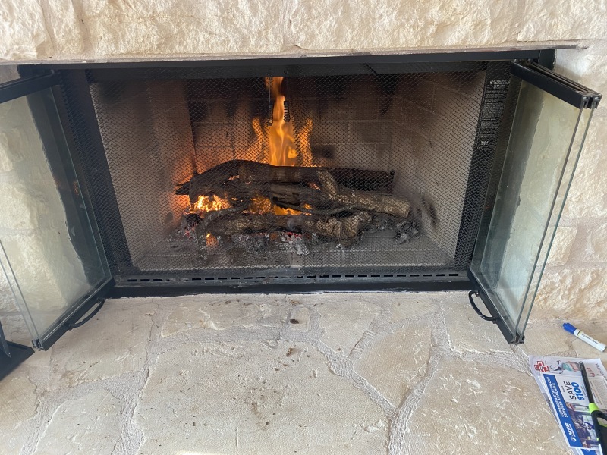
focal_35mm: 26
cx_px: 304
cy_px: 228
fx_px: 456
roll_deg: -0.5
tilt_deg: -29.9
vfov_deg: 53.1
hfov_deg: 67.3
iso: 160
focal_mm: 4.25
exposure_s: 1/60
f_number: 1.8
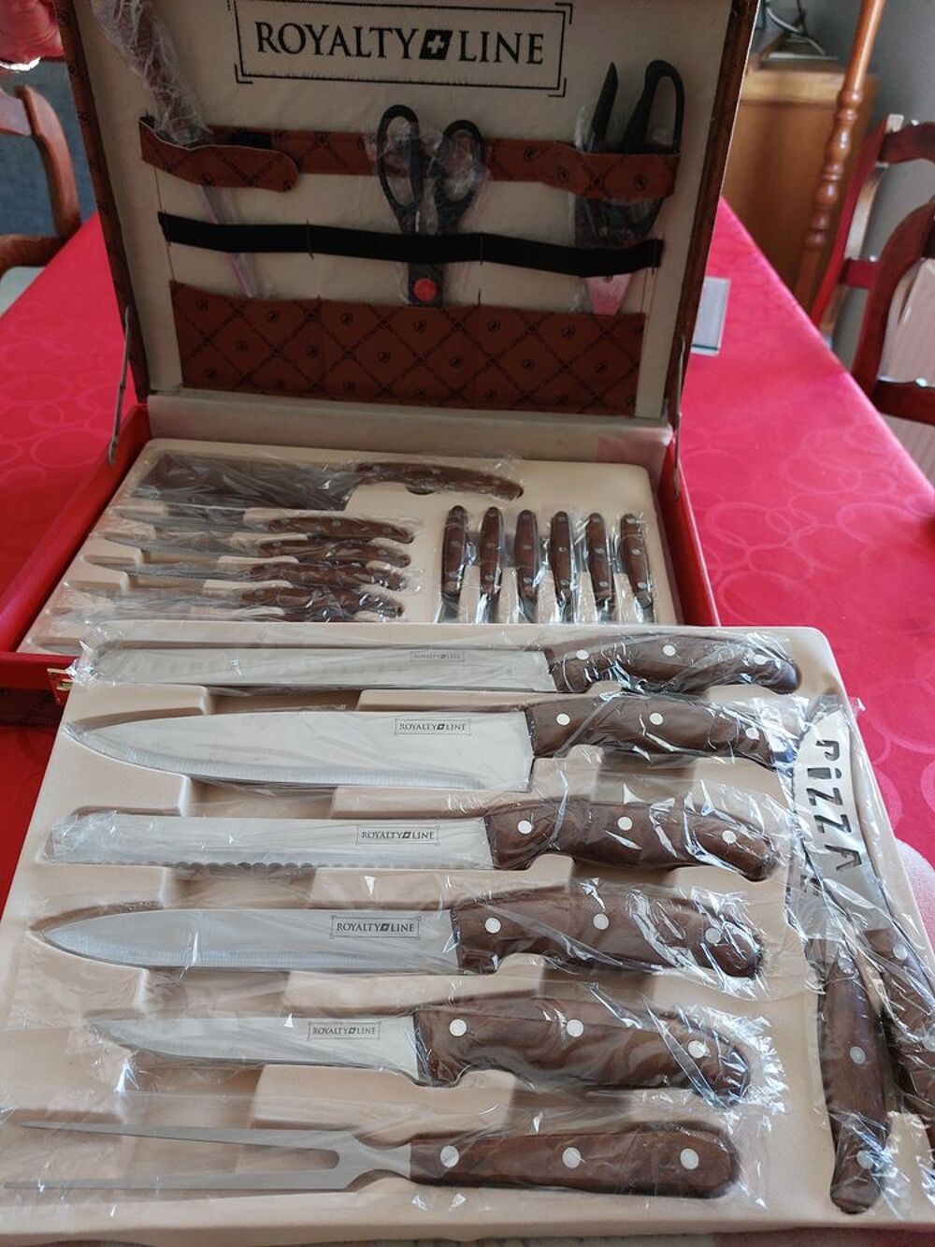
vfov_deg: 69.4
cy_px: 624
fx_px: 900
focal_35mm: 25
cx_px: 468
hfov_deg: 54.9
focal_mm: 5.23
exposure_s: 1/50
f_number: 1.8
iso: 320
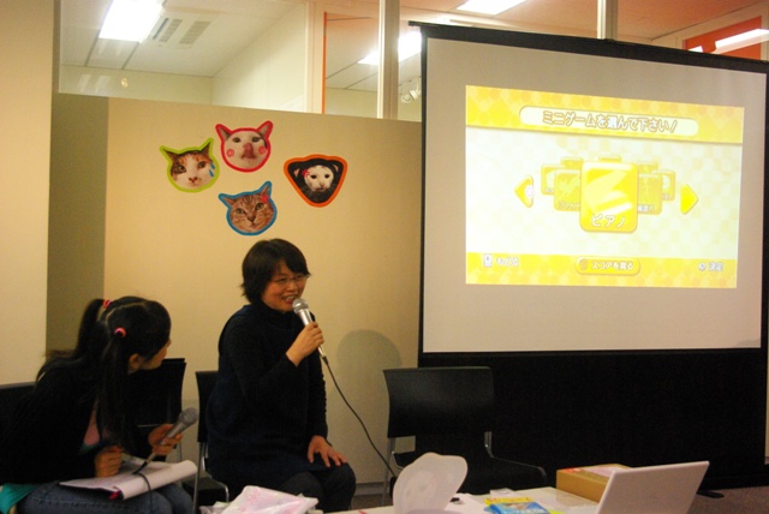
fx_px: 994
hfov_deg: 42.3
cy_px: 257
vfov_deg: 29.0
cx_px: 384
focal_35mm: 46
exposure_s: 1/125
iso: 1600
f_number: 4.5
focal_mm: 31
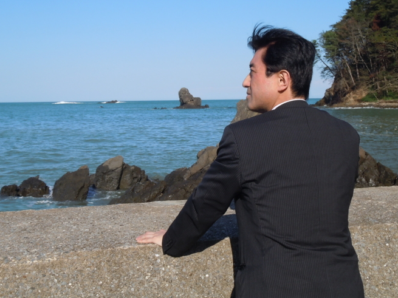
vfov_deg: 26.5
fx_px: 632
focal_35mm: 55
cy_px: 121
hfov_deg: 34.9
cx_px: 176
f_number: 4.6
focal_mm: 8.1
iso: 100
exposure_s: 1/800
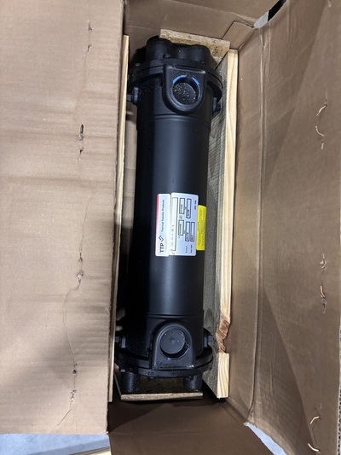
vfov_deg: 67.3
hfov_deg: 53.1
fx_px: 341
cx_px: 170
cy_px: 228
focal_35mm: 26
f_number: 1.6
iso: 400
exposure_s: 1/60
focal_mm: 5.96
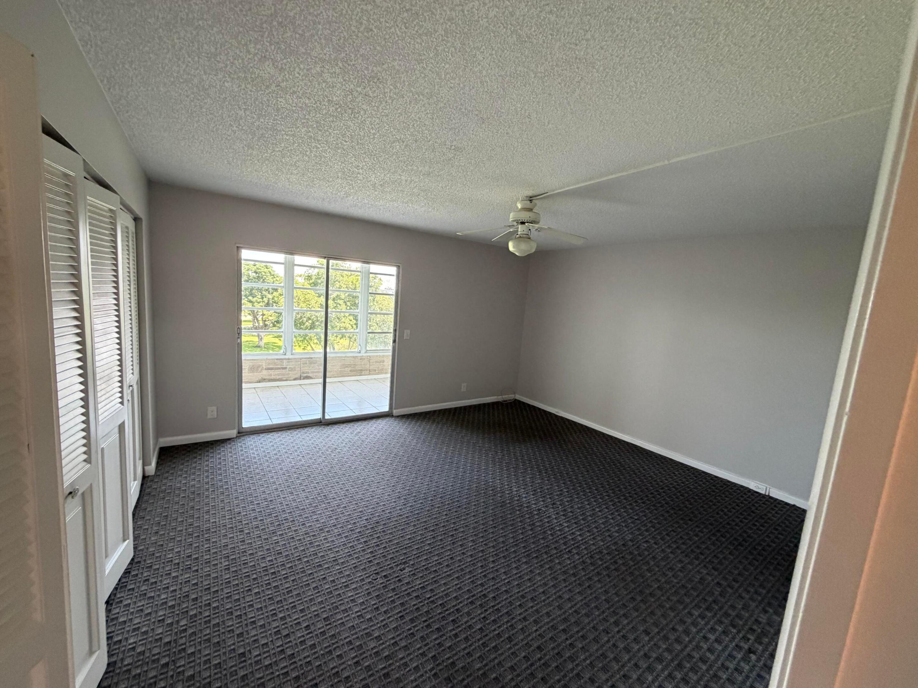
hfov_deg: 102.1
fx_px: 371
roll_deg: -4.0
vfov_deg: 85.7
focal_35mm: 14
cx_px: 459
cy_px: 344
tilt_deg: -7.4
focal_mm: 2.22
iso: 250
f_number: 2.2
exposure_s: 1/121
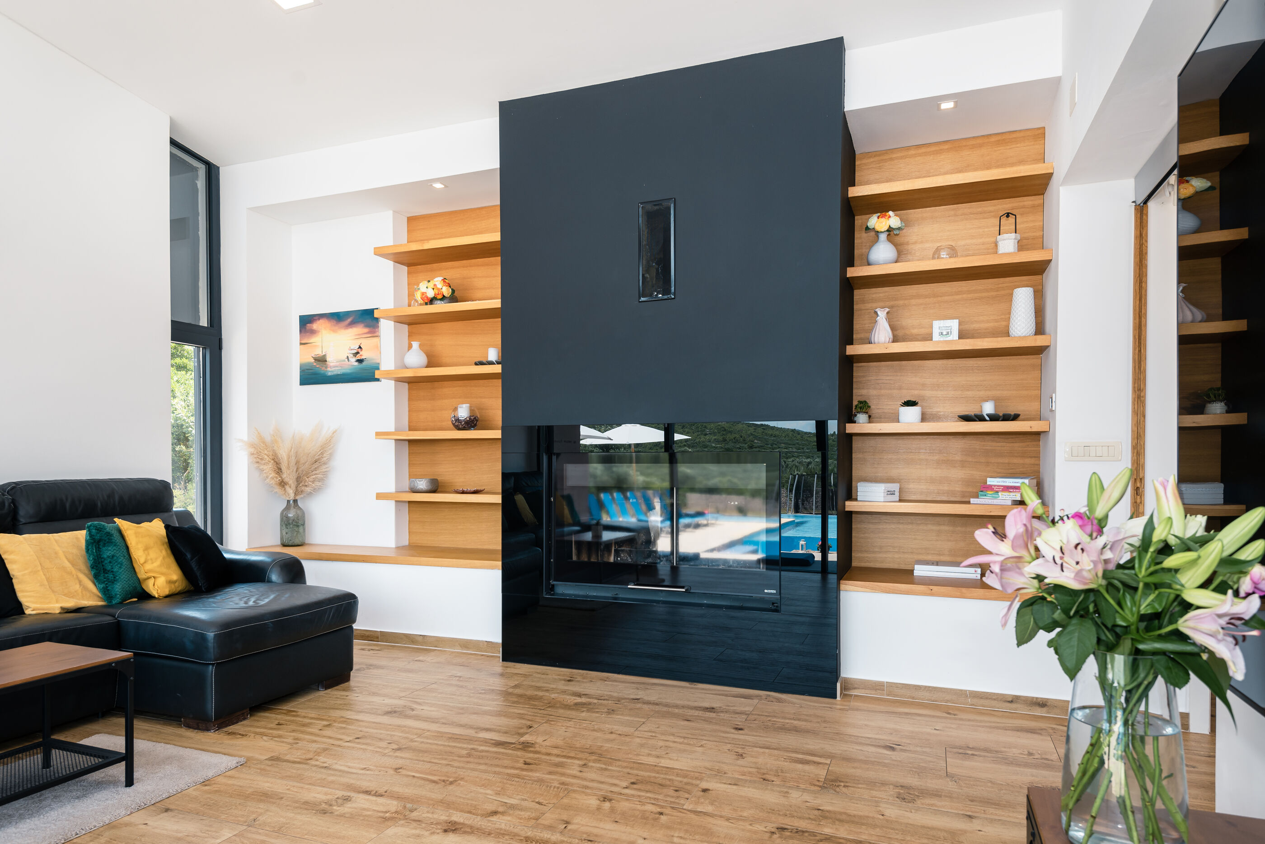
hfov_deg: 86.9
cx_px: 632
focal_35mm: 19
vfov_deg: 64.6
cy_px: 422
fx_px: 668
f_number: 7.1
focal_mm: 19
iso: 100
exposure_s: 1/50
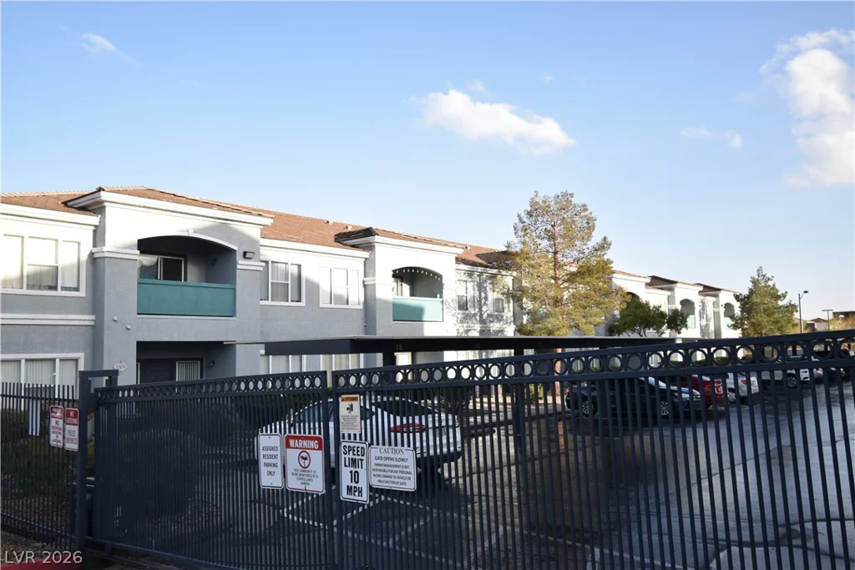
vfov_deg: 43.6
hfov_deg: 61.9
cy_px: 285
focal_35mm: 30
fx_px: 713
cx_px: 428
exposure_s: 1/125
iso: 100
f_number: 5.6
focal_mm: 20
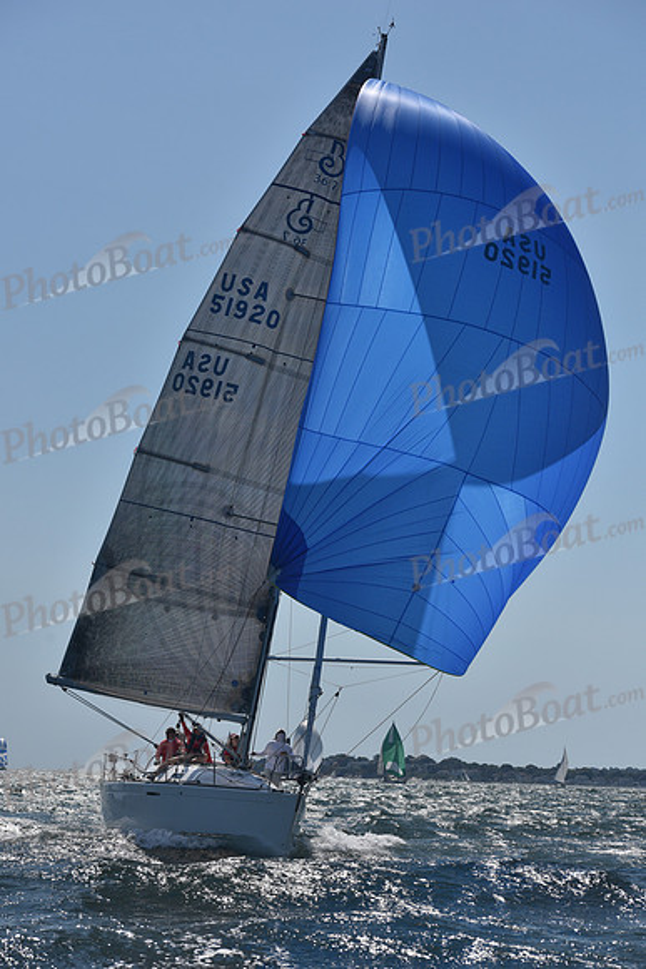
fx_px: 2286
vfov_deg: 23.9
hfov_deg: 16.1
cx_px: 323
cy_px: 484
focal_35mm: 85
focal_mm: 85
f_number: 6.3
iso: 250
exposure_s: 1/1600
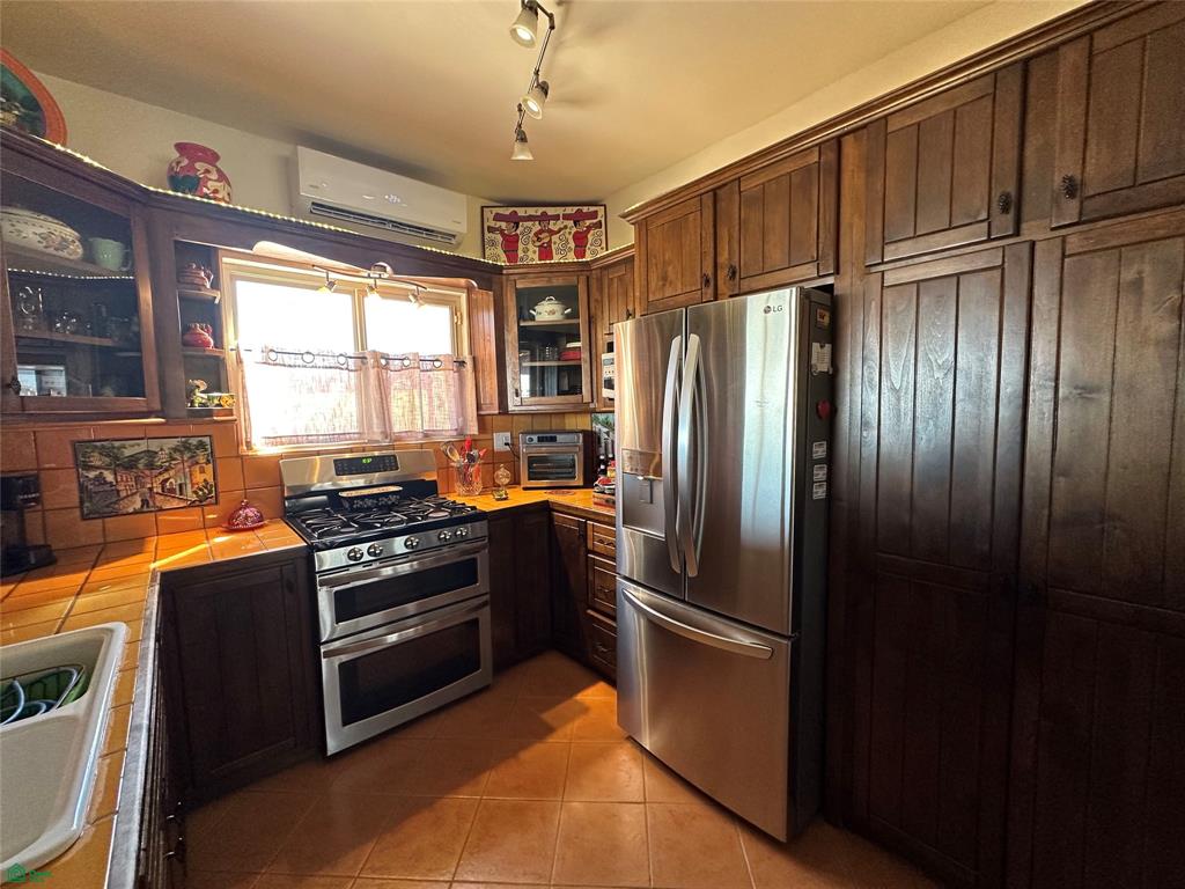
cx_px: 592
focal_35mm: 14
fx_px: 479
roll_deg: +0.4
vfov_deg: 85.7
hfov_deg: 102.1
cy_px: 444
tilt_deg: -5.2
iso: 250
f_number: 2.2
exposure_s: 1/120
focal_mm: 2.22
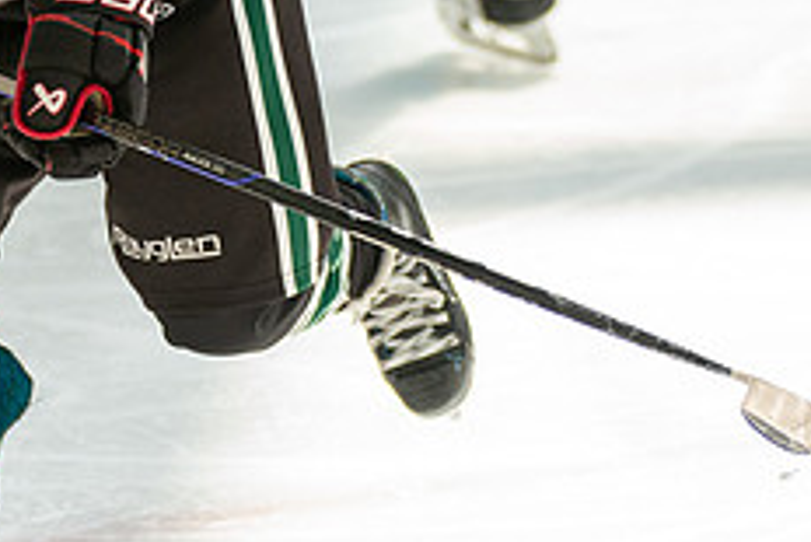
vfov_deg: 2.6
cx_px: 72
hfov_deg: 3.8
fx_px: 12104
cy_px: -224
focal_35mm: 537
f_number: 3.5
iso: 1600
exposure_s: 1/2500
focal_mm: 166
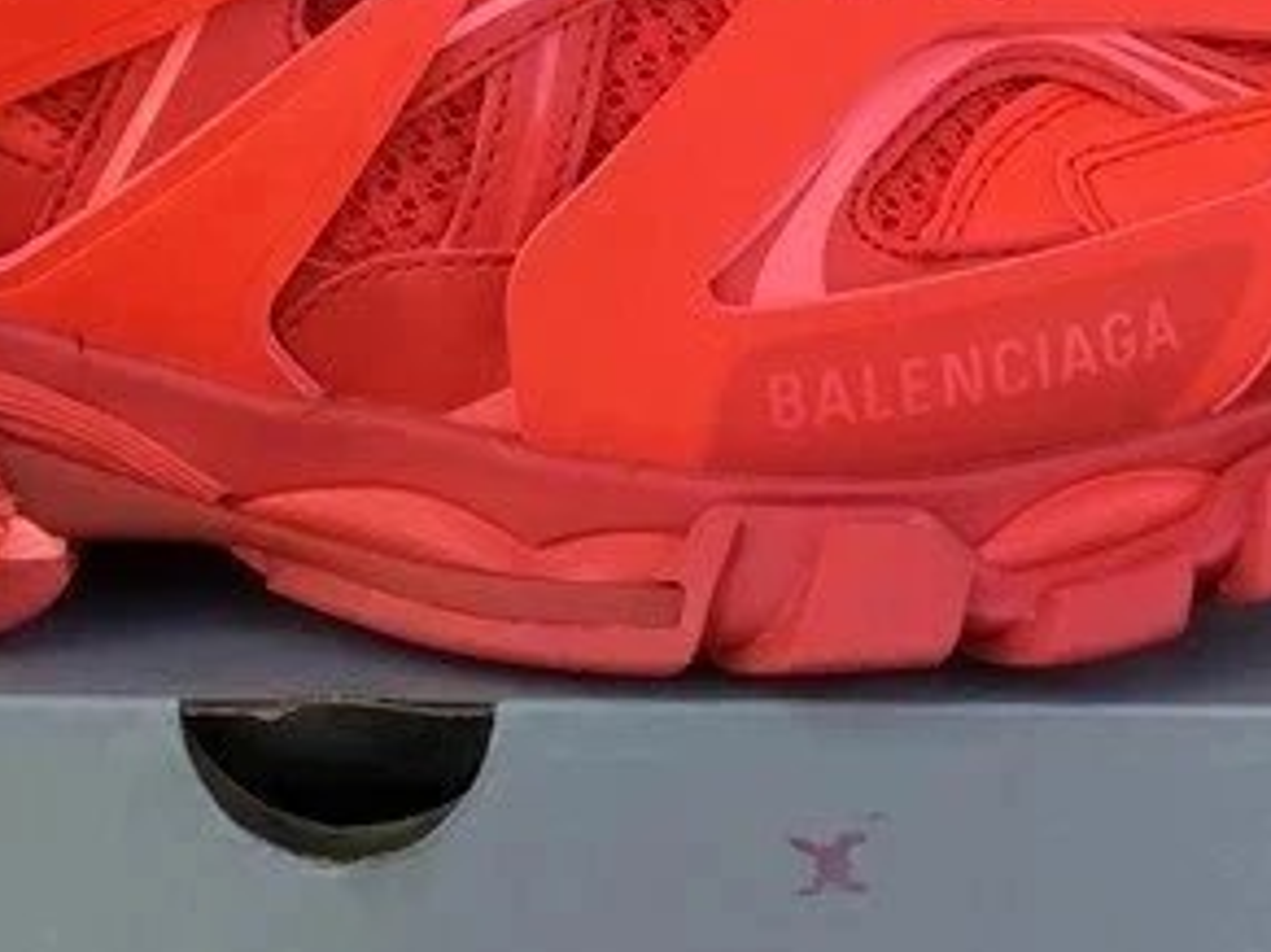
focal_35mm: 96
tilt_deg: -19.6
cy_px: 500
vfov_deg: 15.4
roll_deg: +0.1
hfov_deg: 20.3
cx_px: 345
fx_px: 3523
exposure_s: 1/114
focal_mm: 3.3
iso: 25
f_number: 2.4
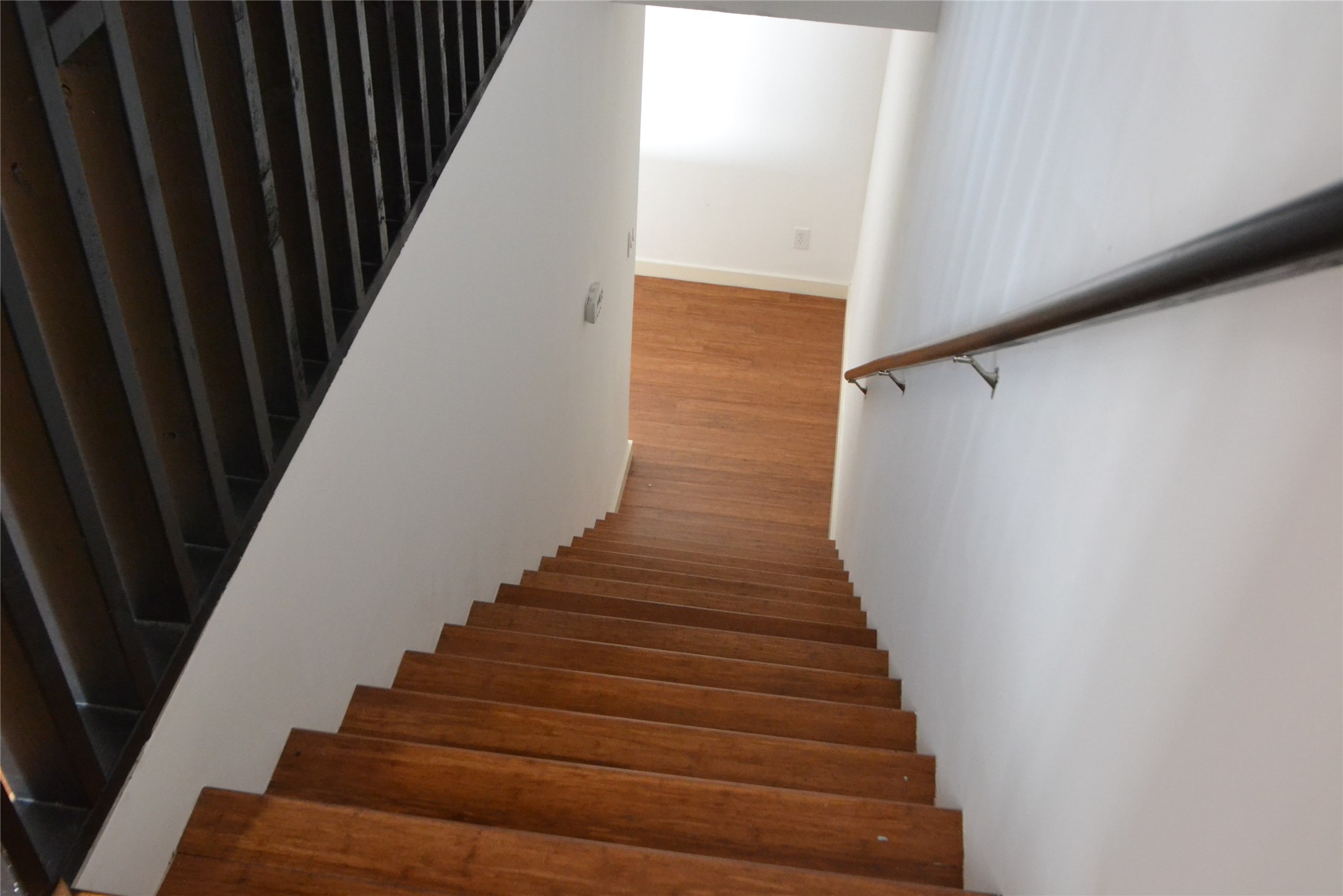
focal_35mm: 36
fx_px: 1343
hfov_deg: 53.1
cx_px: 672
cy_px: 448
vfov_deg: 36.9
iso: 2500
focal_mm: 24
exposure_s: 1/60
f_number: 4.5
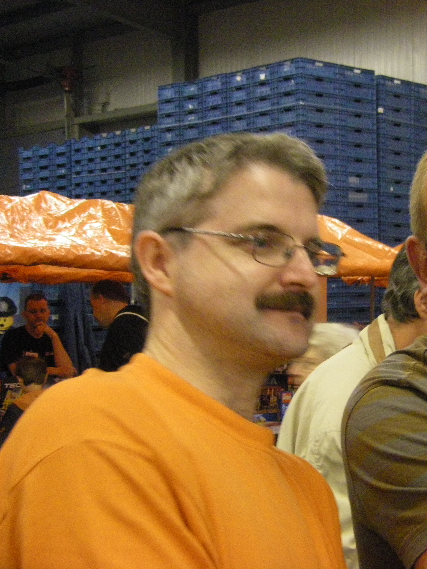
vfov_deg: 26.0
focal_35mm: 75
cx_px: 349
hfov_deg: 19.4
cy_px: 284
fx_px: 1233
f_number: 3.7
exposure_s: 1/30
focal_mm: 9.3
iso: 800
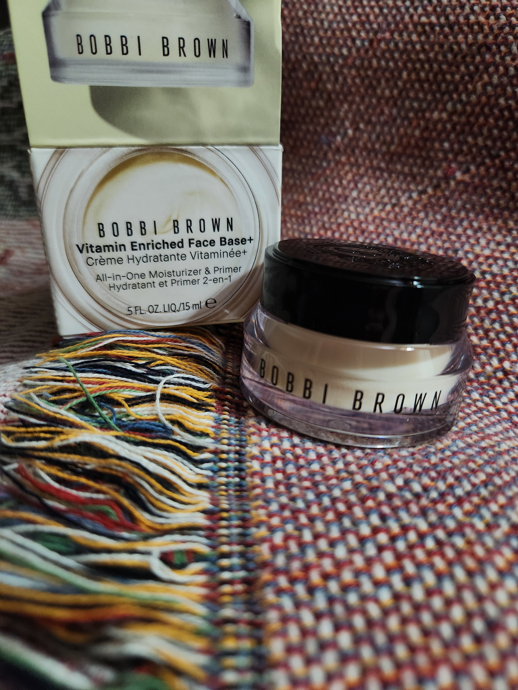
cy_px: 345
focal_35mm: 23
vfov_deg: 73.9
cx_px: 259
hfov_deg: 58.9
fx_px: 459
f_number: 1.8
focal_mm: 5.4
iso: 800
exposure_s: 1/24
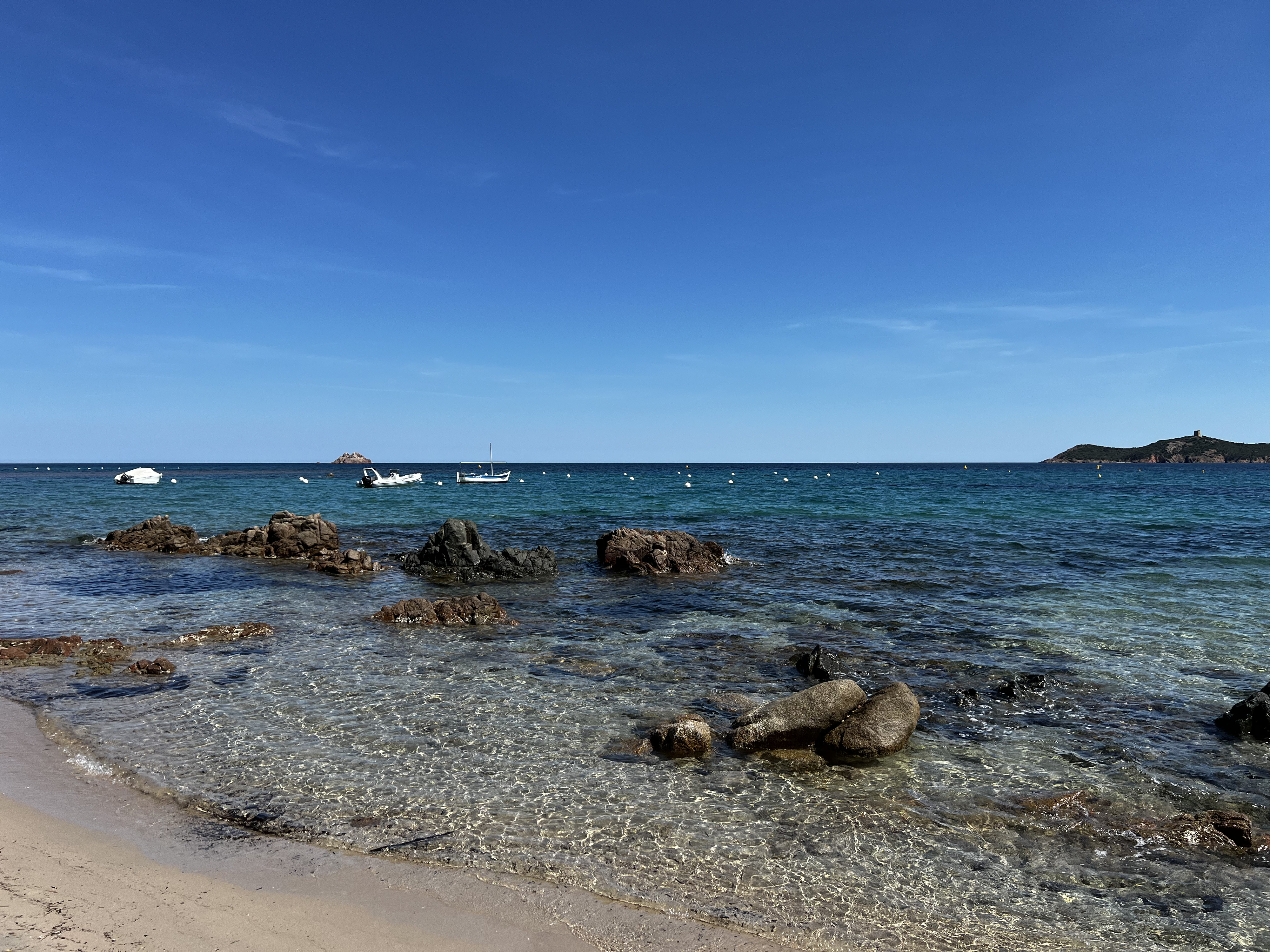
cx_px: 635
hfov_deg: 67.3
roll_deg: +0.3
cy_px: 476
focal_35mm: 26
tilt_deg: -1.1
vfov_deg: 53.1
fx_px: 954
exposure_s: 1/5587
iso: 50
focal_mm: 5.7
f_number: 1.5
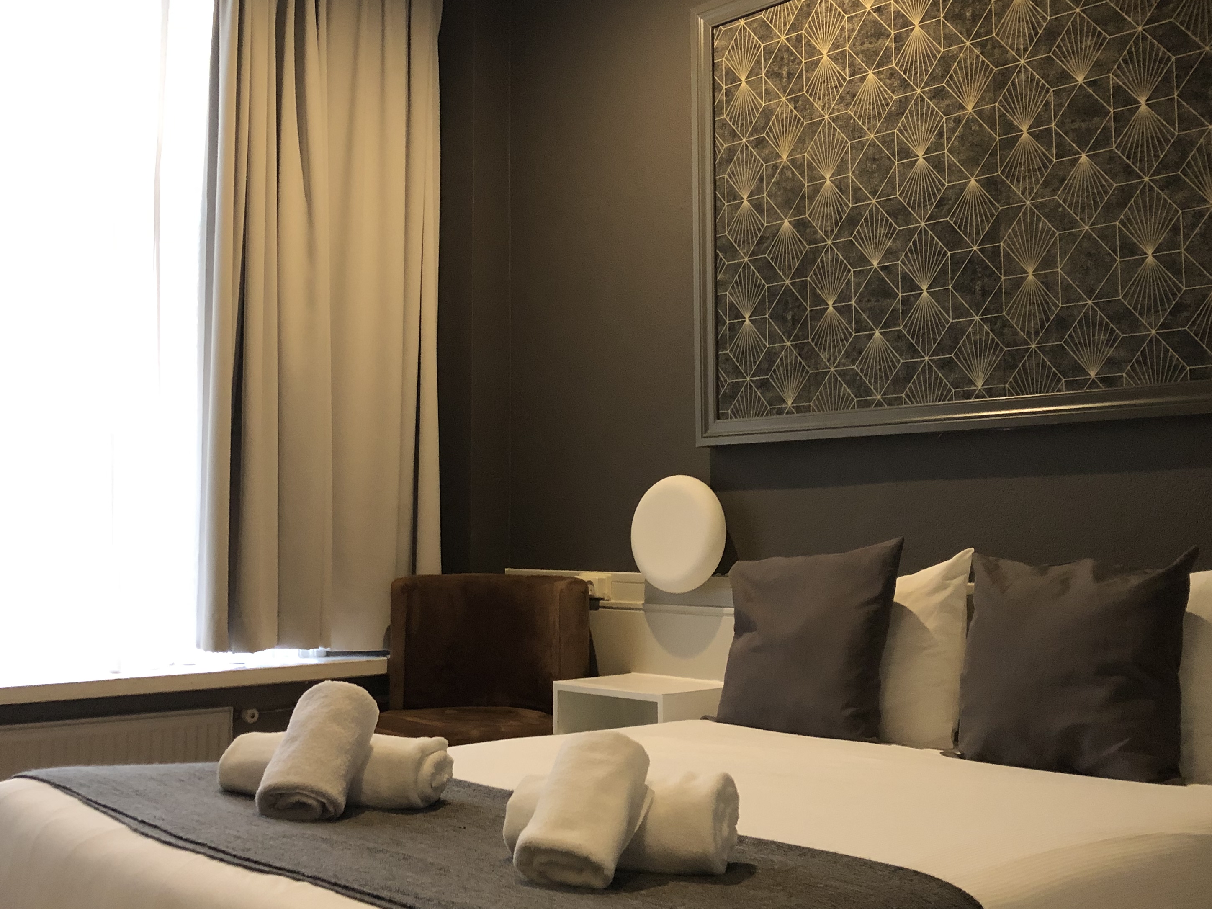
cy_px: 441
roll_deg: +0.1
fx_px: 1365
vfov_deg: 36.8
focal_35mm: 39
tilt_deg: +5.3
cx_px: 562
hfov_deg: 47.8
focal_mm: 3.99
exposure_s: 1/14
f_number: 1.8
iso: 100
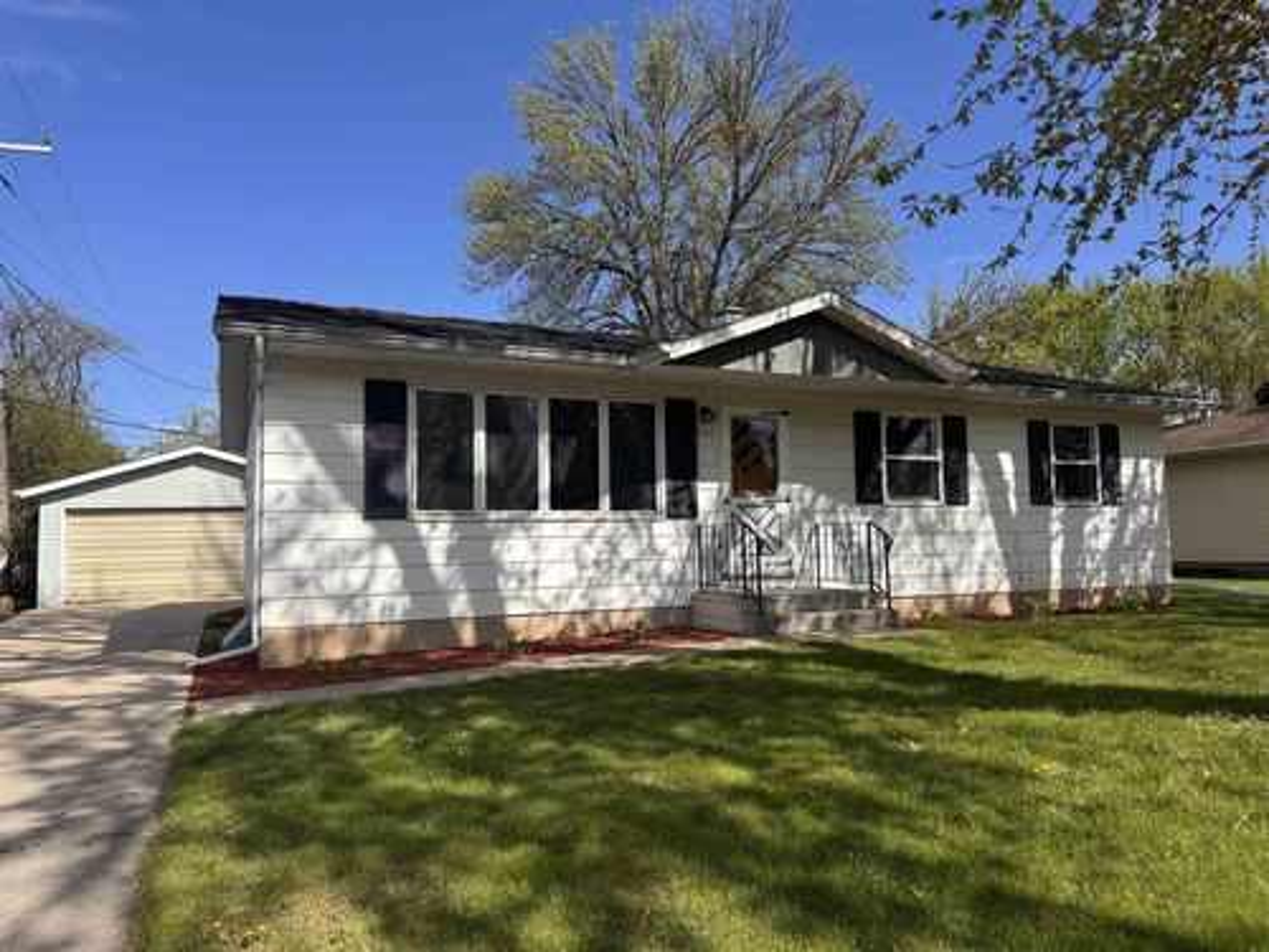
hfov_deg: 71.6
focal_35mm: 24
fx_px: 880
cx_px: 634
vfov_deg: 56.8
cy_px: 476
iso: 80
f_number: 1.78
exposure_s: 1/4310
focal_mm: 6.76
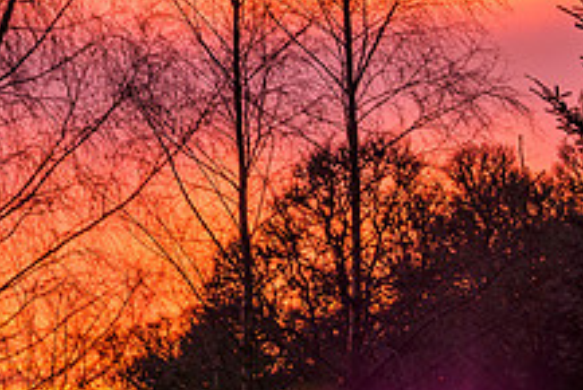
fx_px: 2252
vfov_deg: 9.8
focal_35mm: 139
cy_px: -7
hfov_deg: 14.6
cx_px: 35
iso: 200
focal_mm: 25
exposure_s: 1/6
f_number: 5
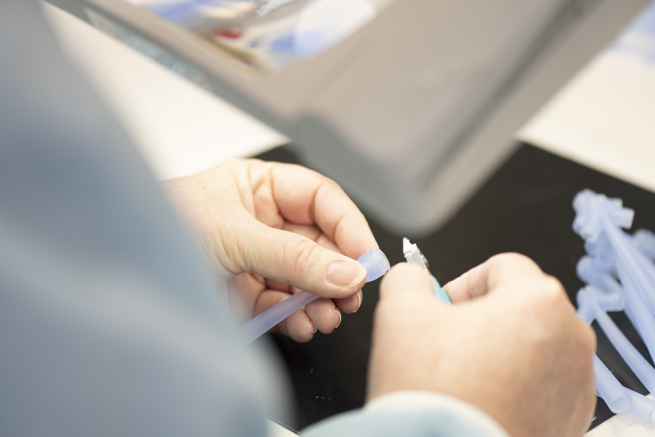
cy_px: 218
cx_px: 328
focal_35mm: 105
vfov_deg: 13.0
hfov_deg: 19.5
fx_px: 1910
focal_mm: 105
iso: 200
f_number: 3.2
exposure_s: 1/100
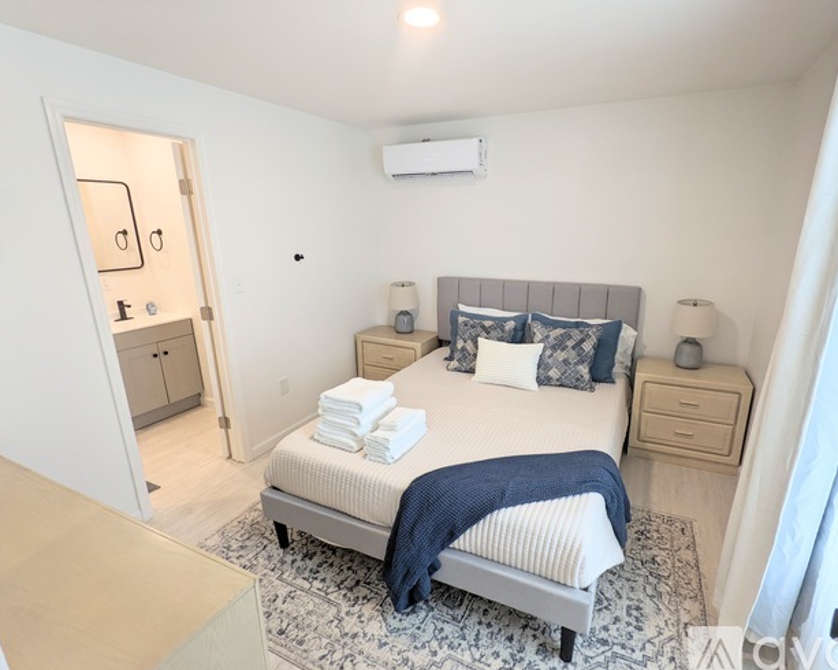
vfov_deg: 76.9
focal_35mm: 17
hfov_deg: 89.5
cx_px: 453
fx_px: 421
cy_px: 339
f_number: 2.2
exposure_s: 1/40
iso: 33
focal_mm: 2.22
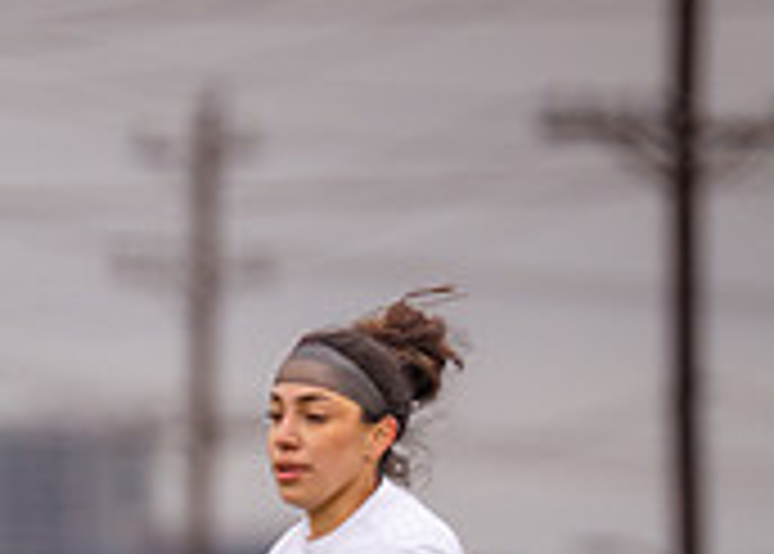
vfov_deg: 1.4
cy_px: 865
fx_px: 22321
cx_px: -243
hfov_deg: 2.0
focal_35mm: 1015
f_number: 4
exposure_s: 1/1600
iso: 800
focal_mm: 280
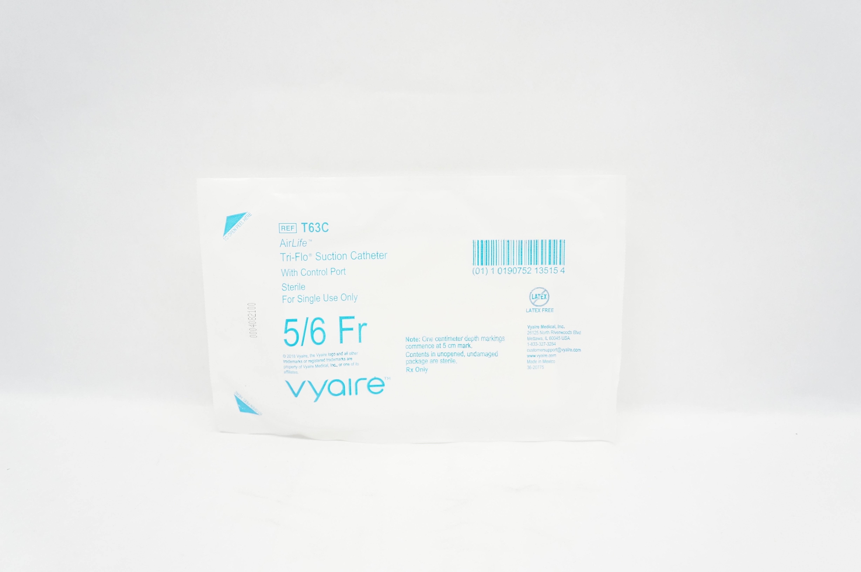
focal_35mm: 30
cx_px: 430
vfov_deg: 43.5
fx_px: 717
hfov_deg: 62.0
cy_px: 286
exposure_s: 1/60
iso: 800
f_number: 6.3
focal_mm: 20
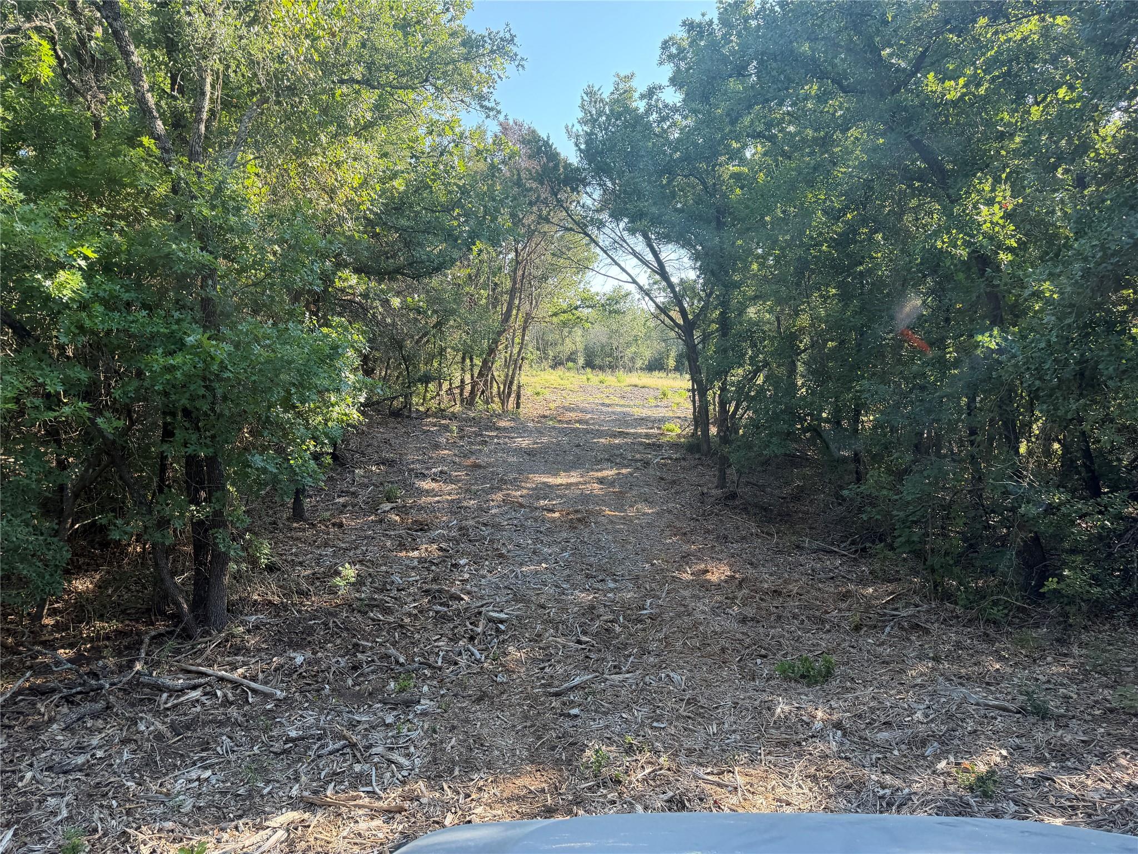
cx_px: 569
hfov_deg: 71.6
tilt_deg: -3.9
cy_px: 427
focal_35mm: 24
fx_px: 789
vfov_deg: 56.8
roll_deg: -0.8
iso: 80
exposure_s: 1/256
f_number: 1.78
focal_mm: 6.76
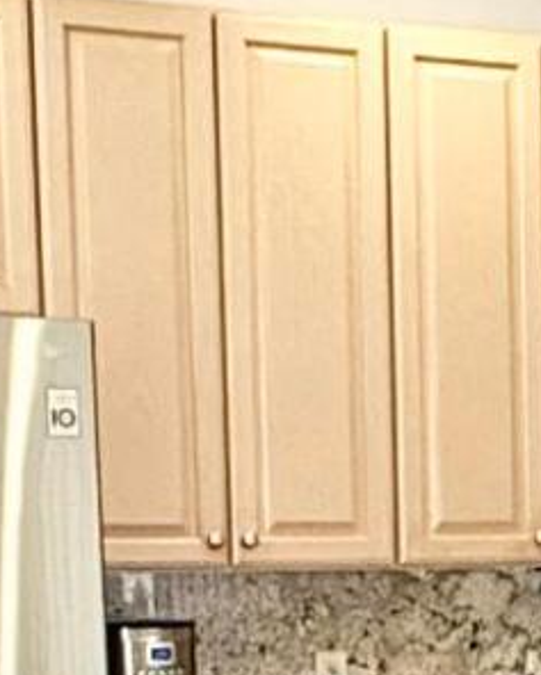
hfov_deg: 11.2
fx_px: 2661
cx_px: 806
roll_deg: +0.5
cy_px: 835
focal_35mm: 133
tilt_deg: -5.8
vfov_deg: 14.0
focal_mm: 2.22
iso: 160
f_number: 2.2
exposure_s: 1/120
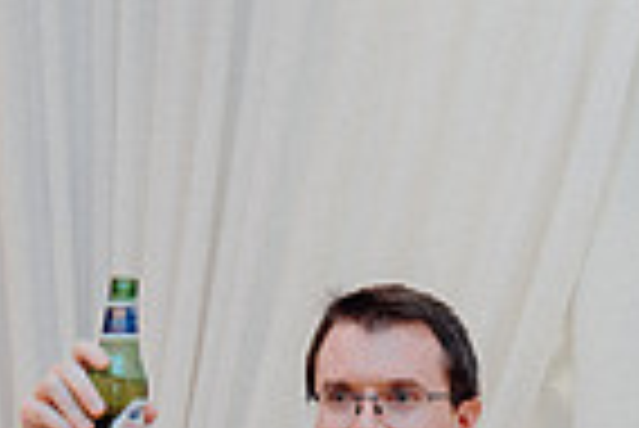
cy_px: 651
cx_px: 675
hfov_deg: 14.9
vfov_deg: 9.9
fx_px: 2399
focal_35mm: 135
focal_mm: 33
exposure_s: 1/160
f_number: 3.5
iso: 2000
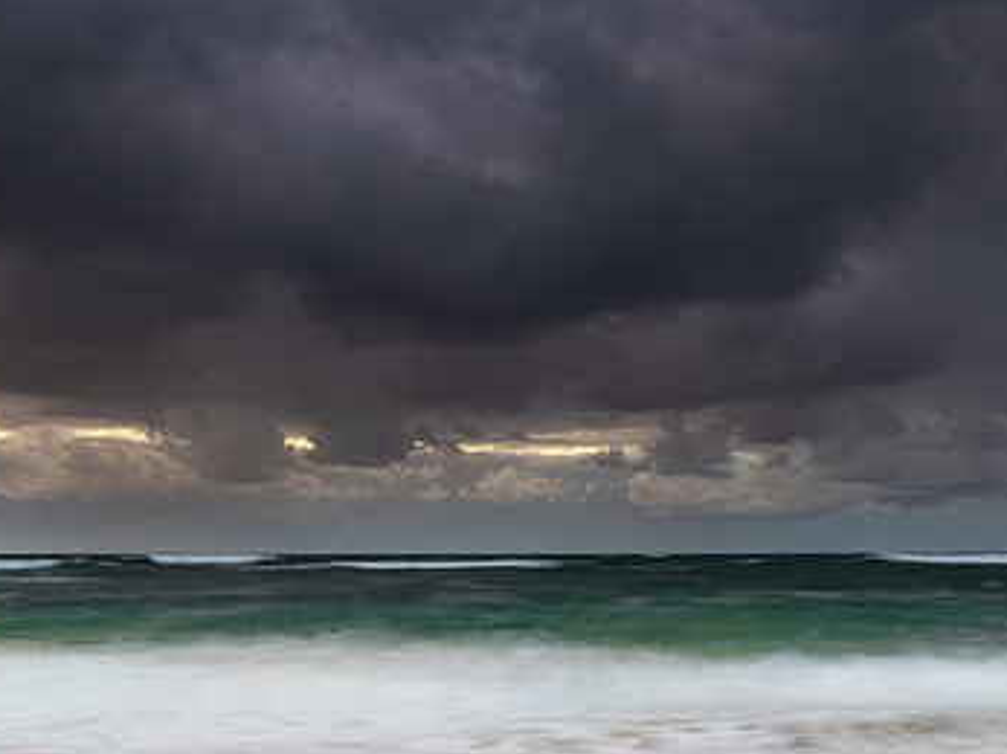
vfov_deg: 31.2
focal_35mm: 46
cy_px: 506
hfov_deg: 41.2
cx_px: 569
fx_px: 1338
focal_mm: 28
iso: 50
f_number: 9
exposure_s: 2.5
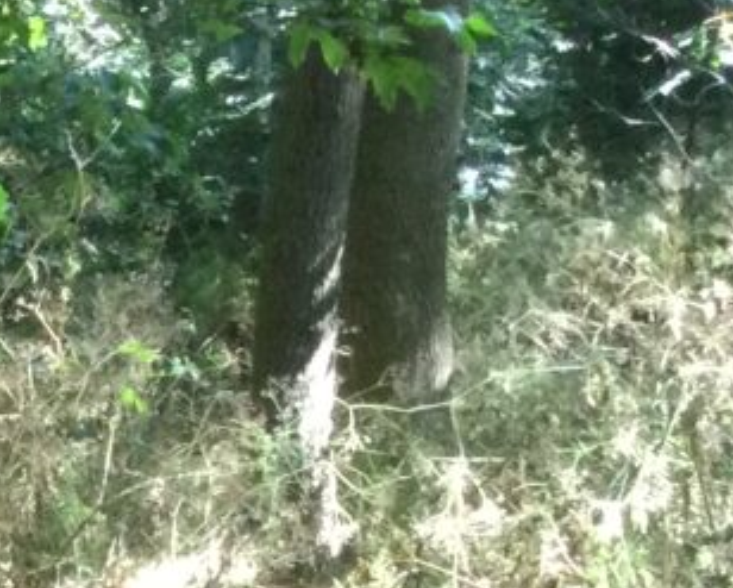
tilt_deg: -13.3
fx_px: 3453
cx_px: -864
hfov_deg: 10.8
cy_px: 1199
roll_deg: +7.1
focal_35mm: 159
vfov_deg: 9.1
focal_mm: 3.3
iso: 50
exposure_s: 1/30
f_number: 2.4
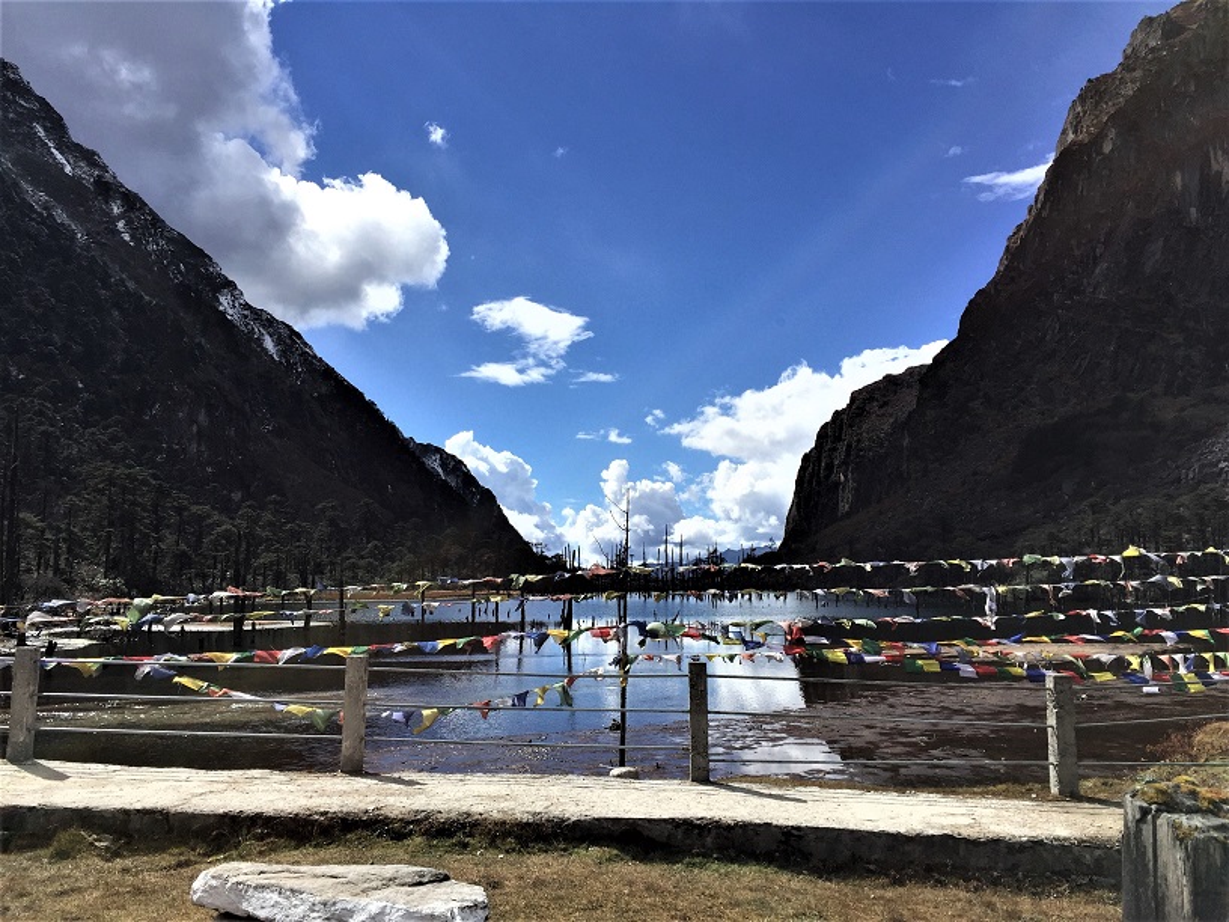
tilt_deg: +7.5
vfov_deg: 48.2
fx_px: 1030
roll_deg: -0.8
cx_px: 614
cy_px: 461
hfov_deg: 61.7
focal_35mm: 29
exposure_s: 1/2825
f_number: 2.2
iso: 32
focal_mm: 4.15
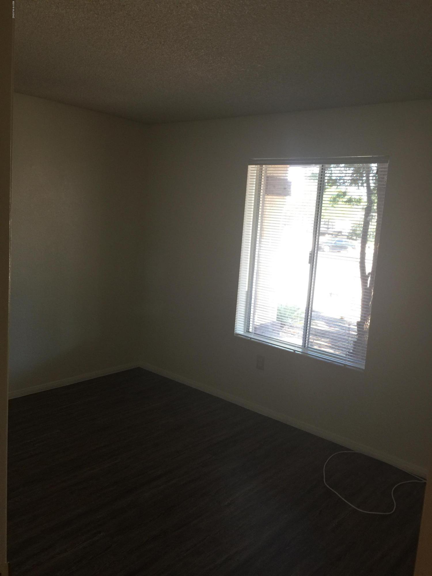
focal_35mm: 29
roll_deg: -3.4
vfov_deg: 61.7
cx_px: 216
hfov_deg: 48.2
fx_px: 483
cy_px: 288
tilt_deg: -9.1
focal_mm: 4.15
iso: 40
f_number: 2.2
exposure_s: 1/30
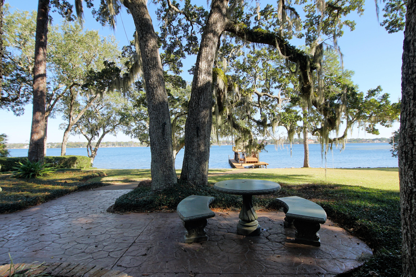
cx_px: 208
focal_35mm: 18
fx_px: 208
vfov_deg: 67.4
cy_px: 138
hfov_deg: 90.0
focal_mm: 12
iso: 100
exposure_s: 1/125
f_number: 6.3
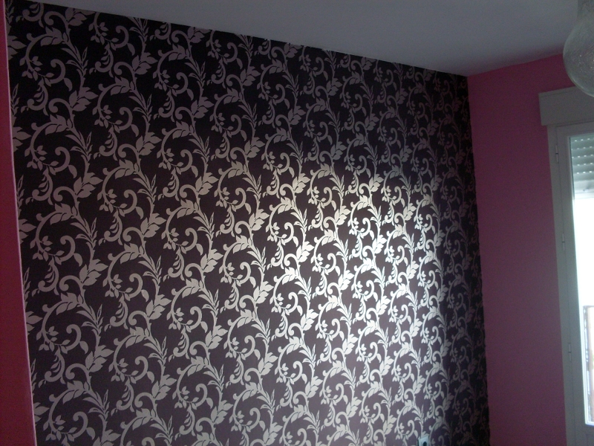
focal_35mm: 38
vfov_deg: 37.7
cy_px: 223
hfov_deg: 49.0
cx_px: 297
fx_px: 652
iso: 120
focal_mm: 6.3
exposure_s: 1/45
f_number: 2.8
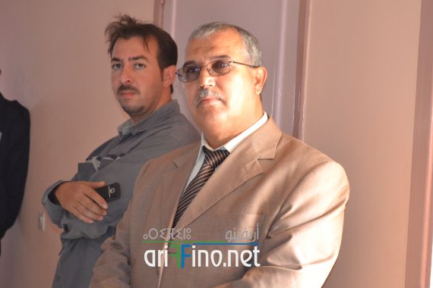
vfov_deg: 14.8
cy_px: 142
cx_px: 203
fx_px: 1113
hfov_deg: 22.0
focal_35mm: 93
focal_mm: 55
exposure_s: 1/60
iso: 2200
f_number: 5.6
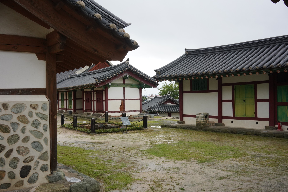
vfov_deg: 37.9
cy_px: 96
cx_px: 144
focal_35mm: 35
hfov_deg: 54.4
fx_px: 280
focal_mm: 35
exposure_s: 1/125
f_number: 14
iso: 1250
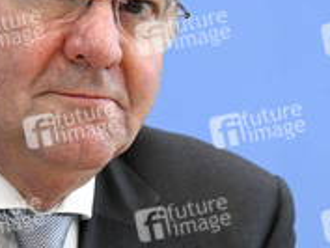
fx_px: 3968
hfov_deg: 4.8
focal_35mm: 416
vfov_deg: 3.6
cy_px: 80
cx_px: 21
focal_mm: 170
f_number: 6.3
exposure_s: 1/800
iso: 5000
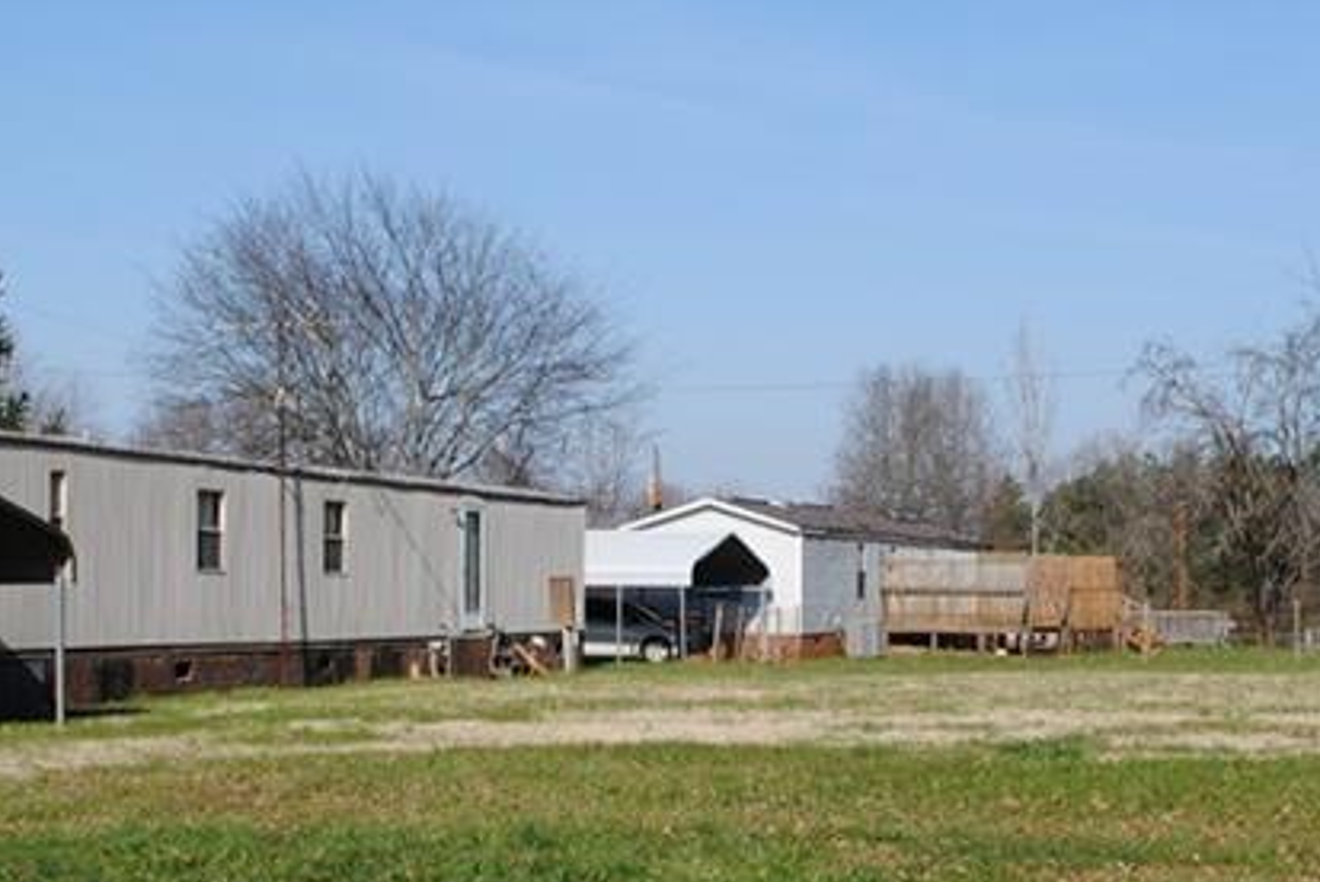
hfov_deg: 30.0
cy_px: 626
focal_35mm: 67
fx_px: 2458
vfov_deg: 20.2
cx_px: 764
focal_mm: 18
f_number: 9
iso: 100
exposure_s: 1/320
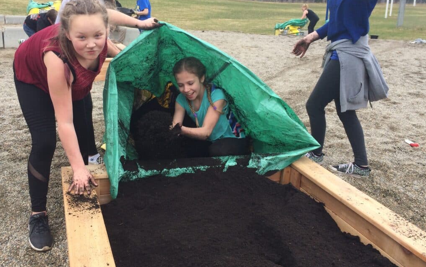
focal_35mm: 31
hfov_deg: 61.2
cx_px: 214
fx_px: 360
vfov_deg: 40.6
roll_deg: +0.6
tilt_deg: -16.1
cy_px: 118
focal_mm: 4.15
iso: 32
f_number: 2.2
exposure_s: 1/376
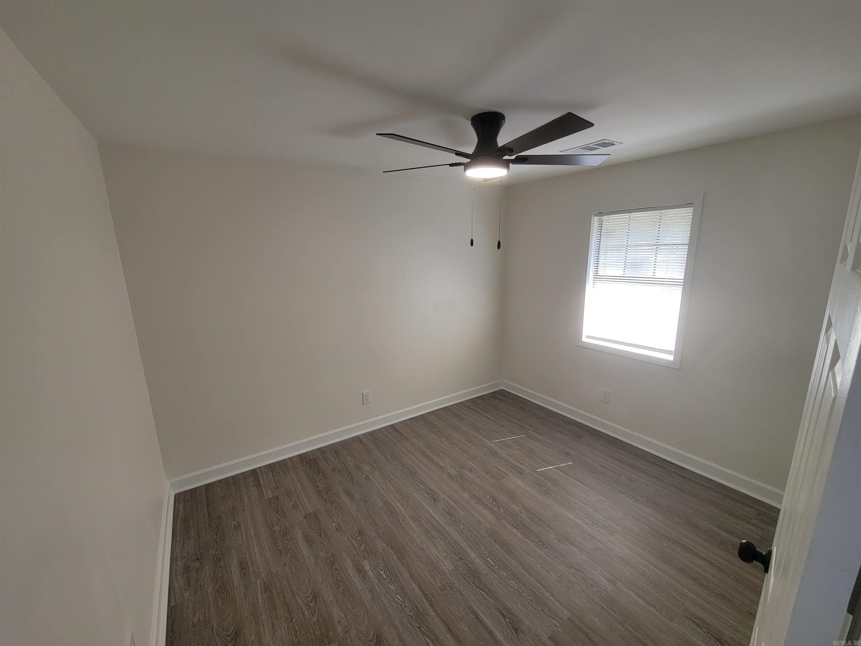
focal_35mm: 13
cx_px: 430
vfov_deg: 89.9
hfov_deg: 106.2
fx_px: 323
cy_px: 323
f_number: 2.2
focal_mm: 2.2
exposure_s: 1/120
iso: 64
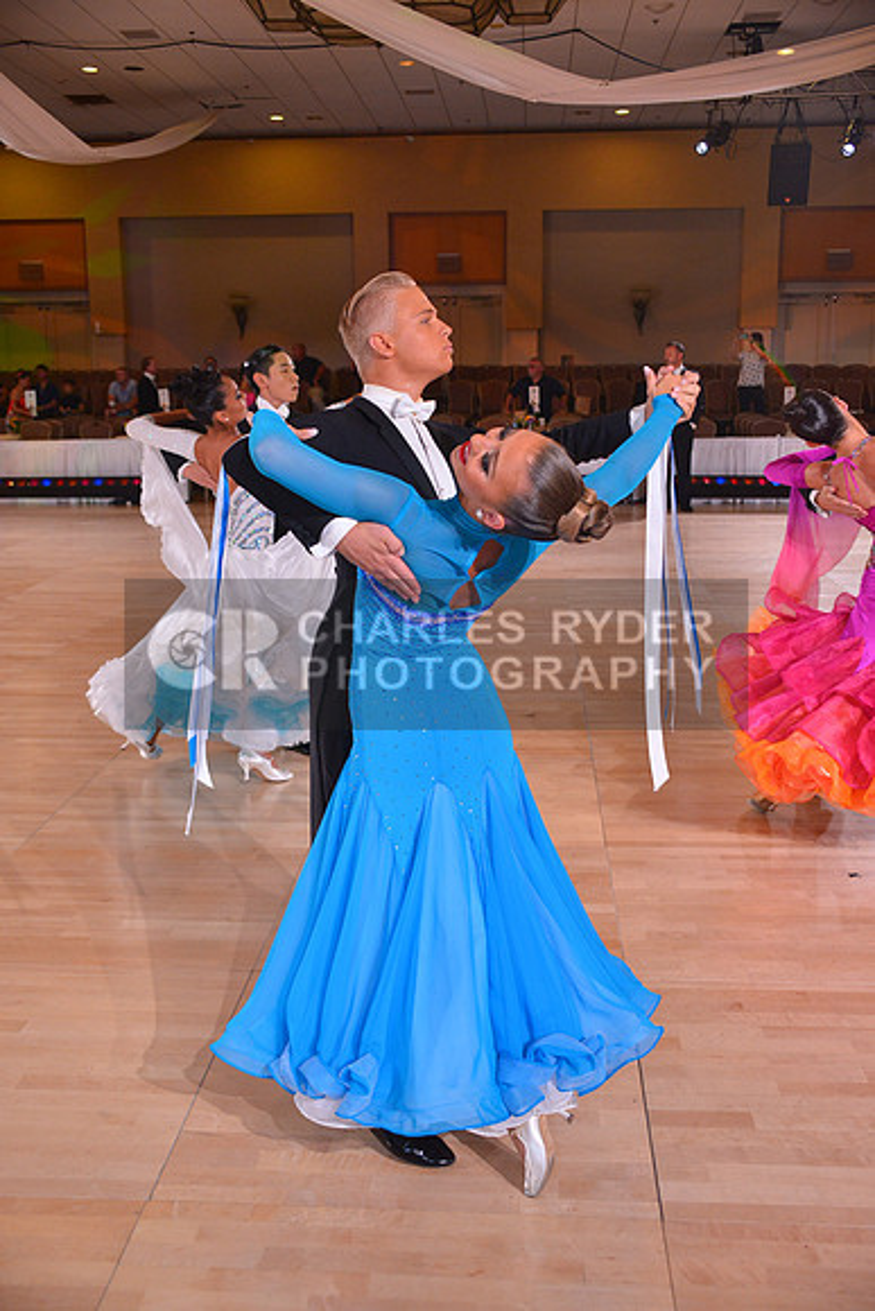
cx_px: 438
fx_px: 1312
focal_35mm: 36
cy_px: 656
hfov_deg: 36.9
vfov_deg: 53.1
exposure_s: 1/250
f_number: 5
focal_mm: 36
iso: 2000
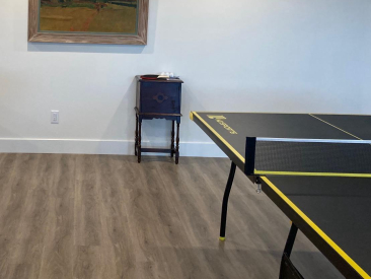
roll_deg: -1.1
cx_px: 75
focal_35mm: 51
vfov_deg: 28.0
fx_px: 547
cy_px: 57
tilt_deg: -4.8
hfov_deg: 36.2
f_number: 1.8
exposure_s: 1/60
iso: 125
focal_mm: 3.99
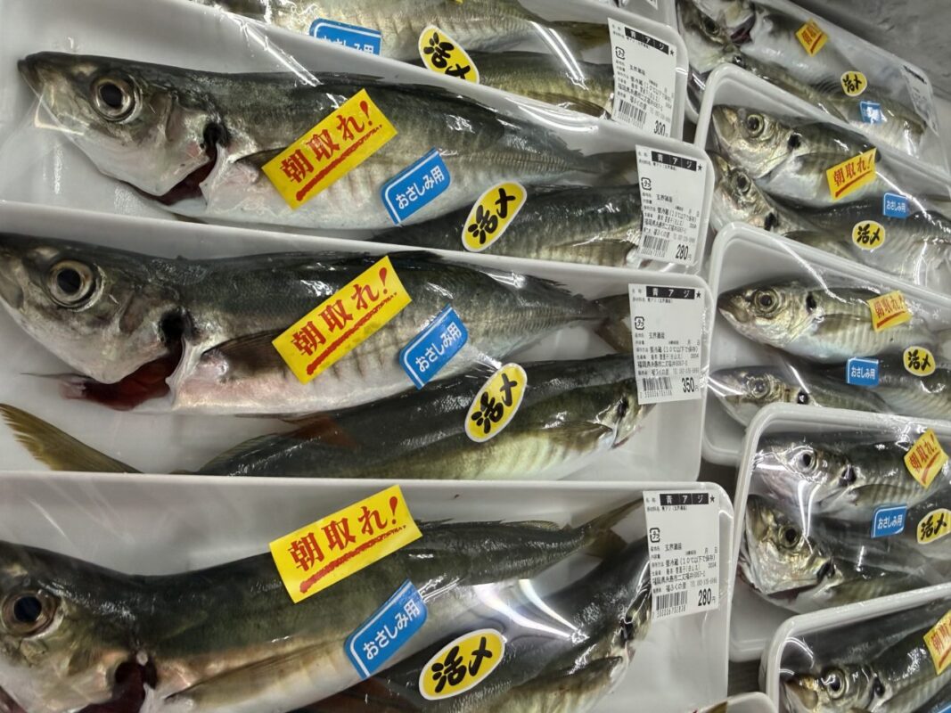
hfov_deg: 71.6
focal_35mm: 24
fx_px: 659
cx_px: 476
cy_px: 356
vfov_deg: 56.8
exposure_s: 1/120
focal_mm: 2.22
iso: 200
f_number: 2.2
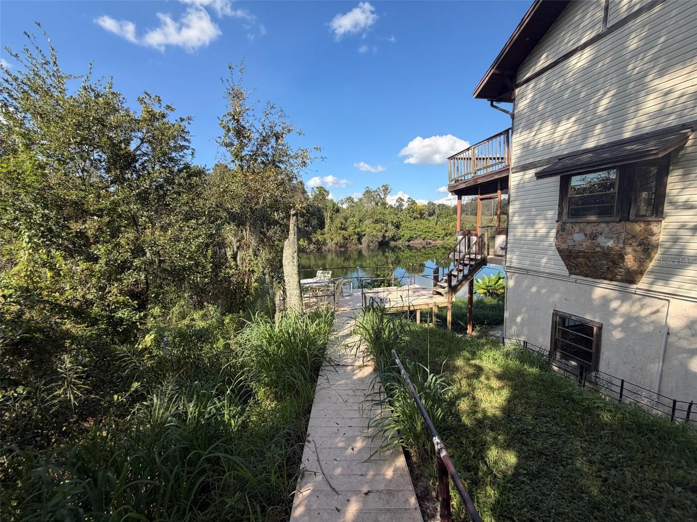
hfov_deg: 102.1
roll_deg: -2.9
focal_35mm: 14
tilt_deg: -6.4
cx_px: 348
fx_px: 282
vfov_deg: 85.7
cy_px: 261
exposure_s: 1/726
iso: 40
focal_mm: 2.22
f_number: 2.2
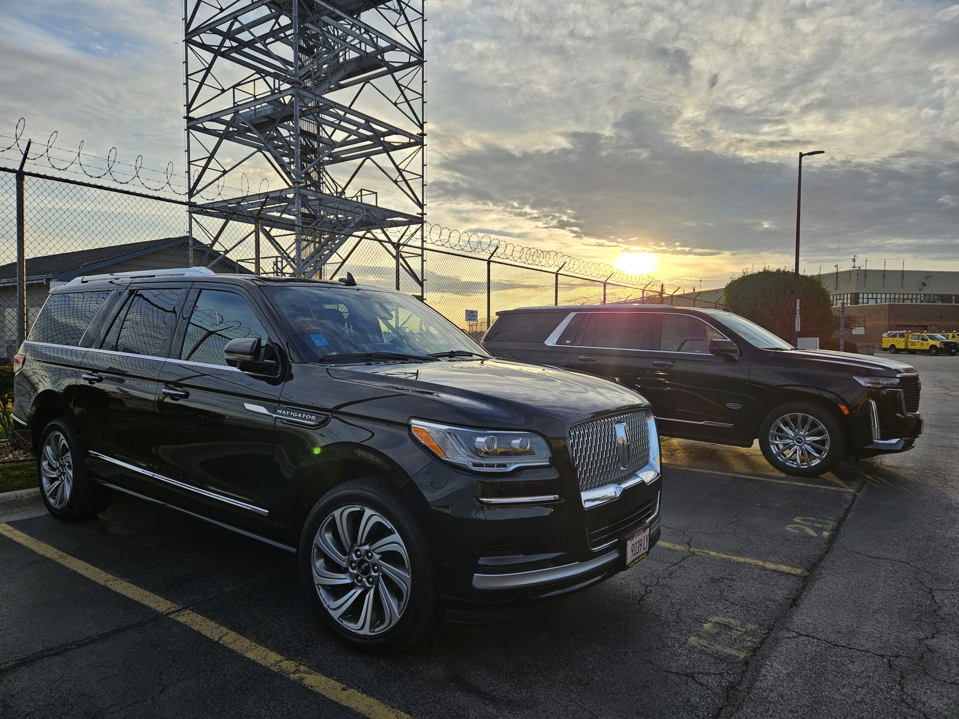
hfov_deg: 73.9
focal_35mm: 23
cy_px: 360
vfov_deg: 58.9
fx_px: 637
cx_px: 480
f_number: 1.8
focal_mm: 5.4
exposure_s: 1/799
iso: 25
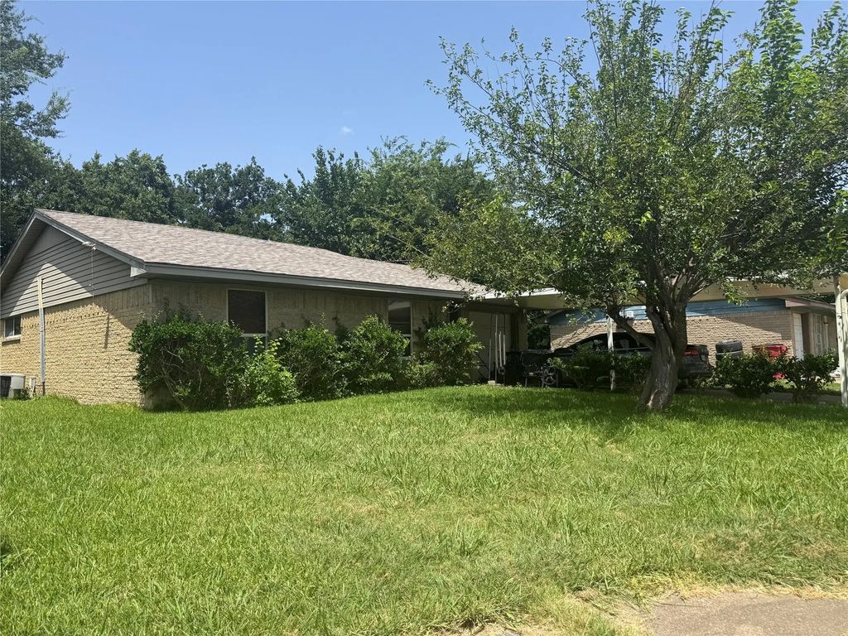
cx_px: 424
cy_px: 318
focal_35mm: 24
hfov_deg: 71.6
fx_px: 588
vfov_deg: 56.8
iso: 80
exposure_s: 1/3145
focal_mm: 6.76
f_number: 1.78
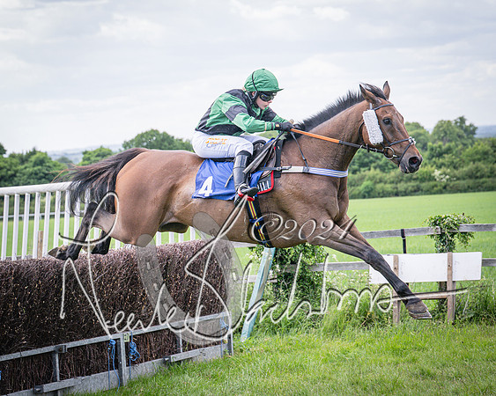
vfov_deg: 12.7
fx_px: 1781
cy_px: 196
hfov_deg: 15.9
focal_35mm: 121
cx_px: 228
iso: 400
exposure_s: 1/1250
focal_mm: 70
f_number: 4
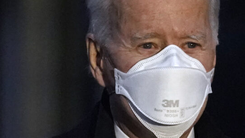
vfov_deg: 0.9
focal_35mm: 1406
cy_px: 149
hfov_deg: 1.5
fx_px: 9134
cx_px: 83
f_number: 5.6
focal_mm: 285
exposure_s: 1/250
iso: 12800
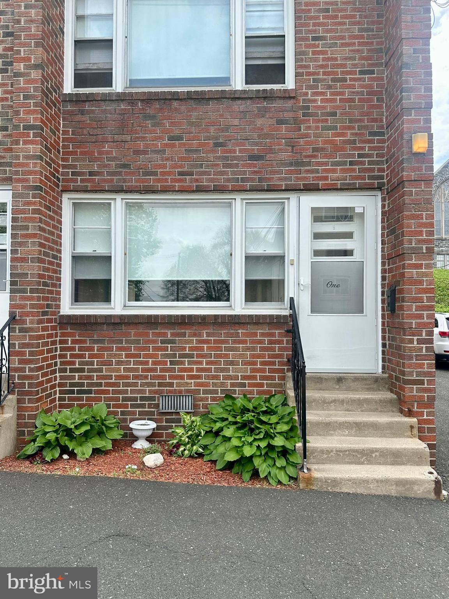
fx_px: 415
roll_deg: -0.5
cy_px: 300
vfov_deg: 71.6
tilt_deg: +2.2
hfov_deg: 56.8
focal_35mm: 24
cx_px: 224
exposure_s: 1/1812
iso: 80
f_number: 1.78
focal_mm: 6.86
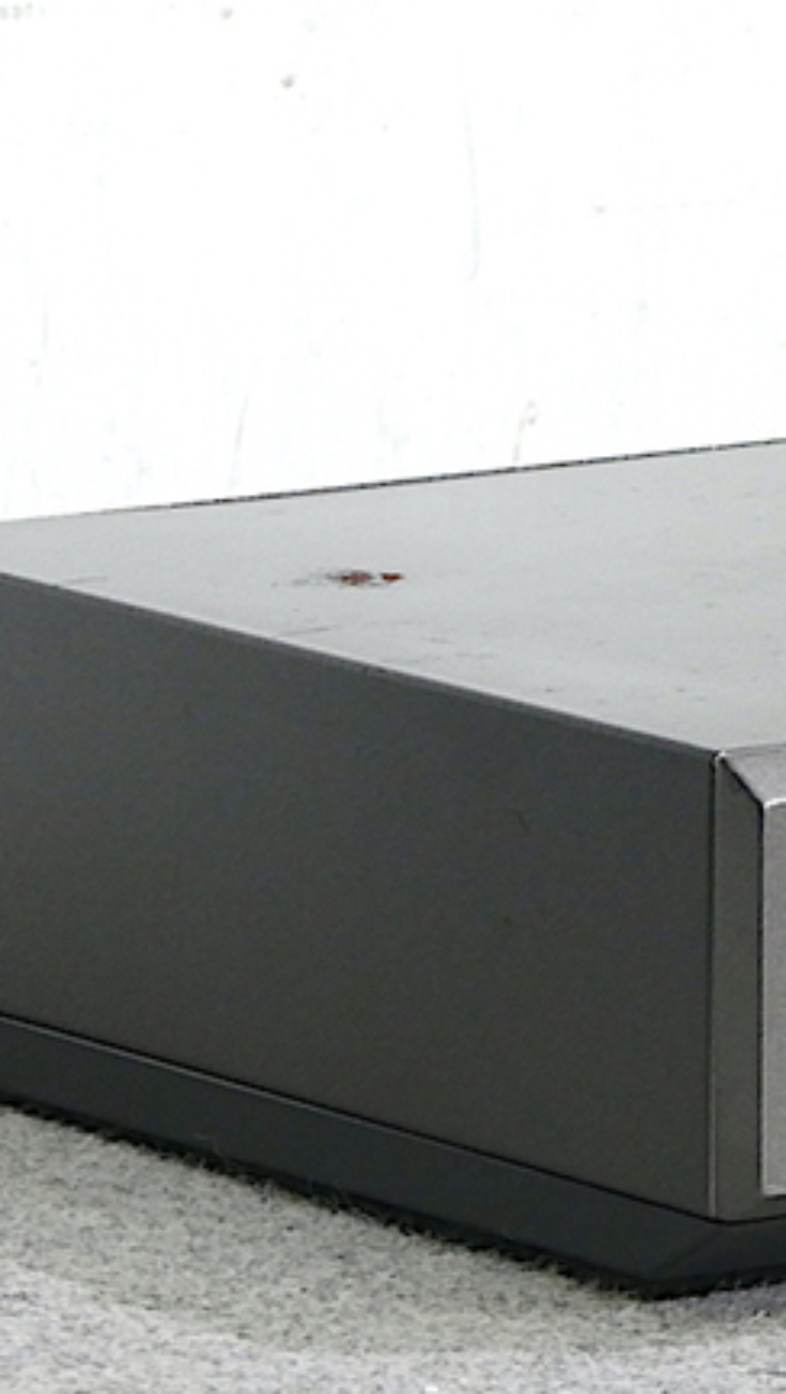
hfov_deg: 2.9
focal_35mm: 415
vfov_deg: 5.2
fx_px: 15356
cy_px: 811
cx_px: 1227
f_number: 5.6
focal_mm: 30.9
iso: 200
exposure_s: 1/5
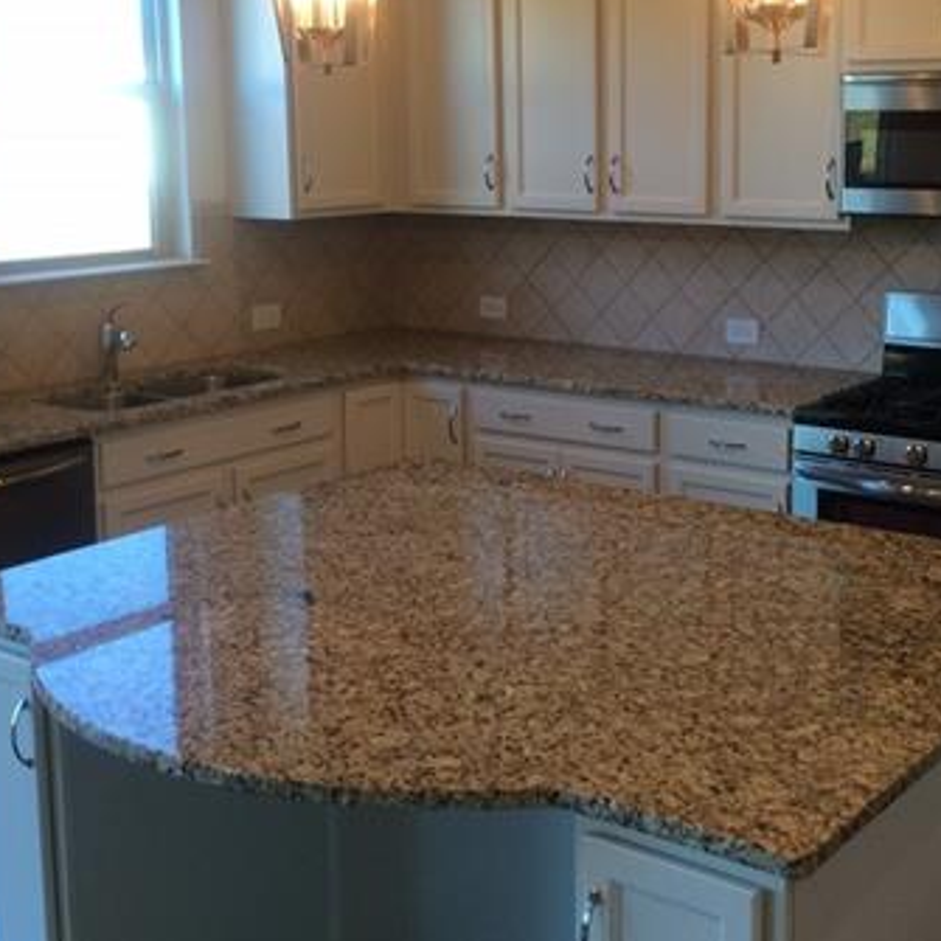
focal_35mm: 49
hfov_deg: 34.3
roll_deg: +1.0
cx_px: 638
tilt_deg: -8.4
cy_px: 331
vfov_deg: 34.4
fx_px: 1507
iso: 40
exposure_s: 1/30
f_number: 2.2
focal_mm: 4.15
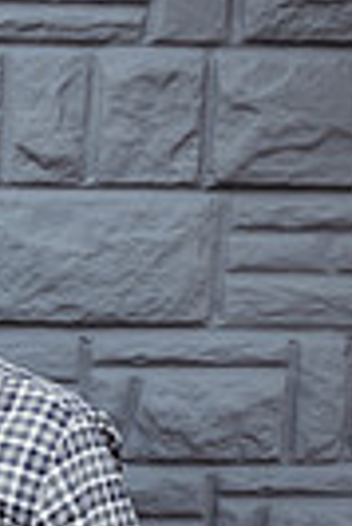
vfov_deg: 24.5
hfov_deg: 15.4
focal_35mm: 81
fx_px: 1185
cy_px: 443
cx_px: -194
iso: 160
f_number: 2.2
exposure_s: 1/200
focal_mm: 24
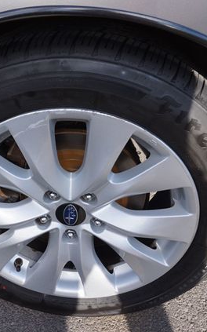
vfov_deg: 52.8
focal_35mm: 37
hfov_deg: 33.8
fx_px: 334
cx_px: 57
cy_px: 166
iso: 100
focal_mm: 16
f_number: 6.3
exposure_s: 1/80
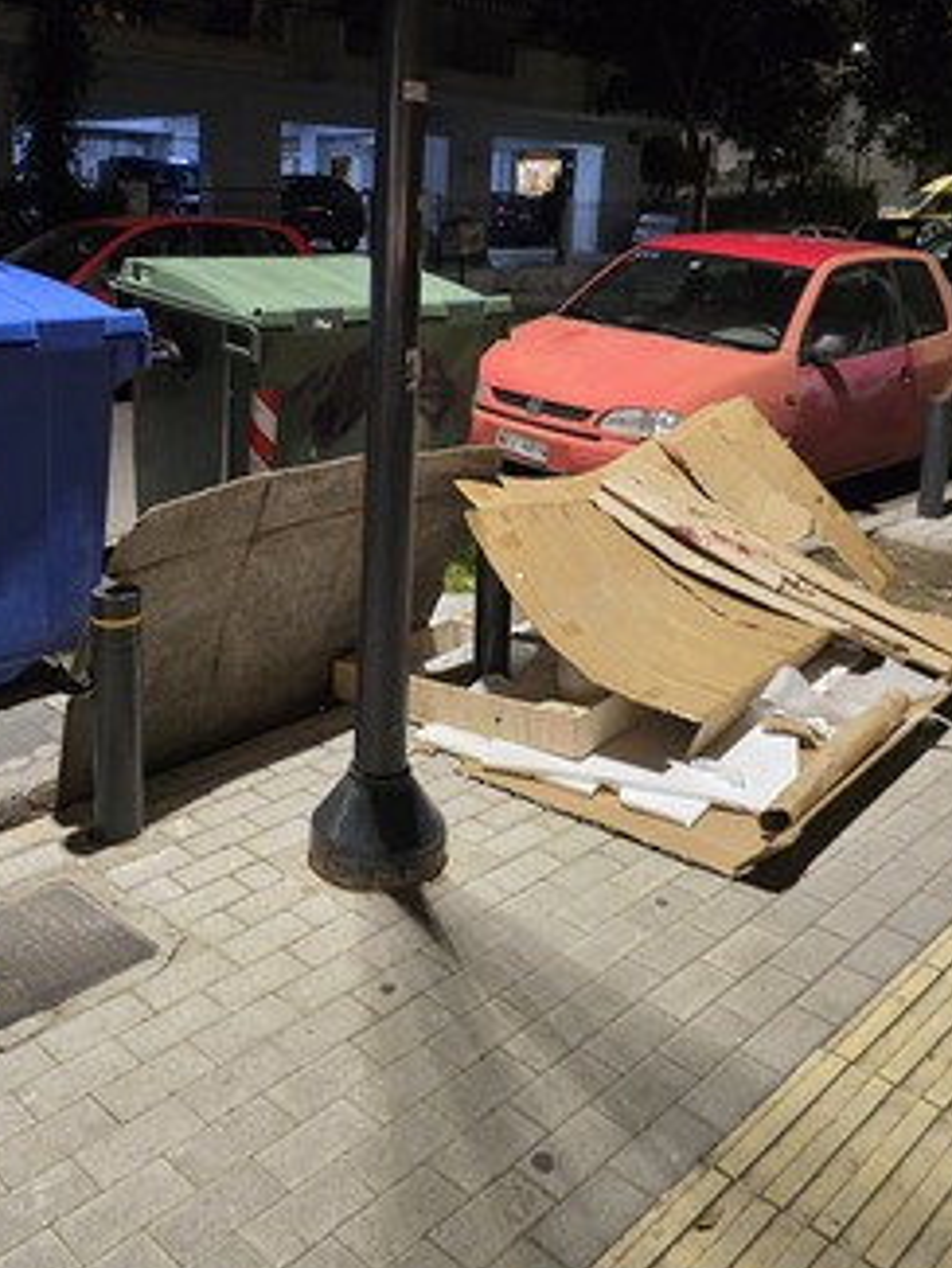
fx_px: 1246
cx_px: 398
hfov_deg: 41.7
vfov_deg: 52.6
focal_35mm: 34
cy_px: 390
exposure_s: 1/33.3
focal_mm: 6.3
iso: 1250
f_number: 1.7
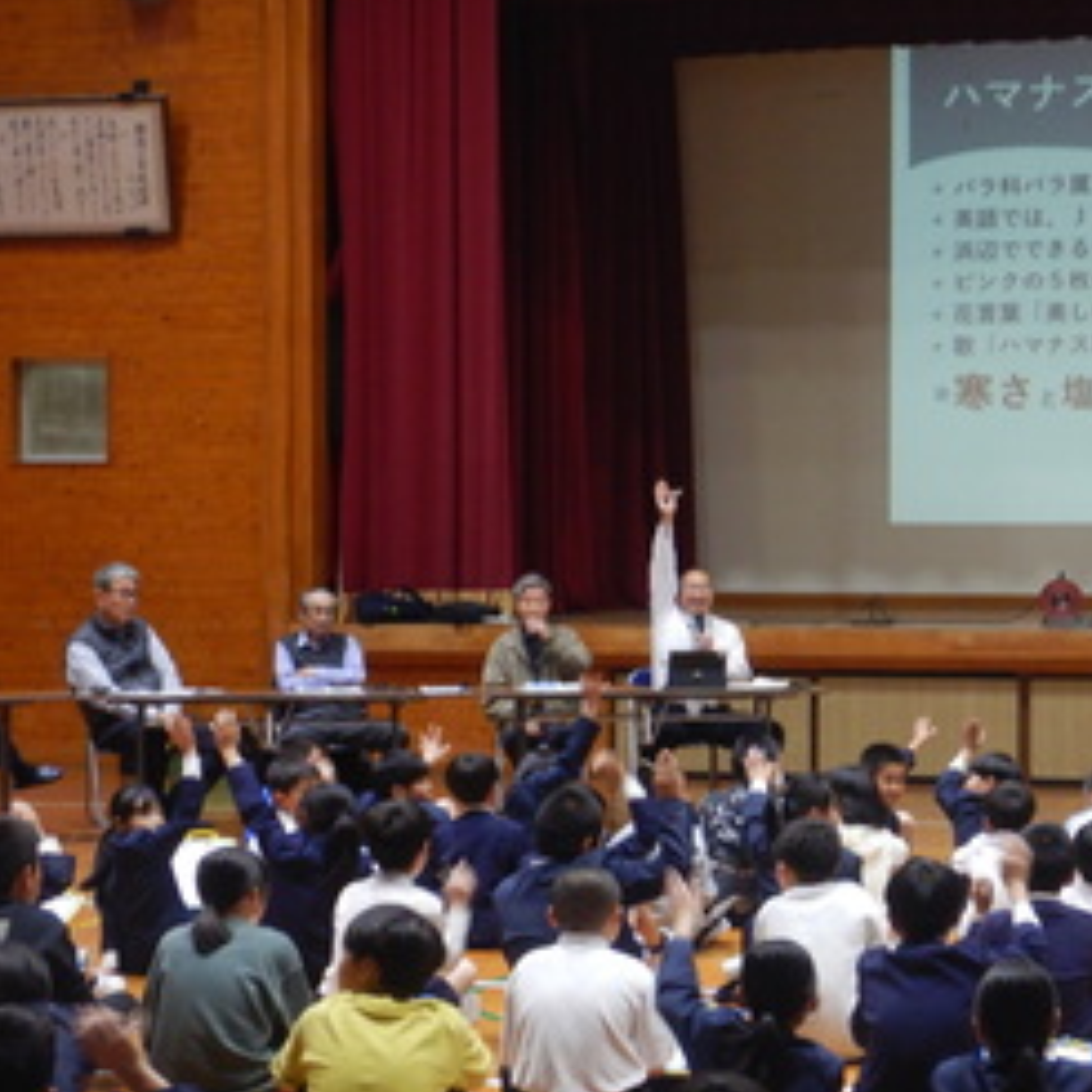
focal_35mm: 88
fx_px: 3141
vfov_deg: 19.7
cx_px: 851
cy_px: 633
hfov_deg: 19.5
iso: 400
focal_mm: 11
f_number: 4.4
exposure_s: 1/13
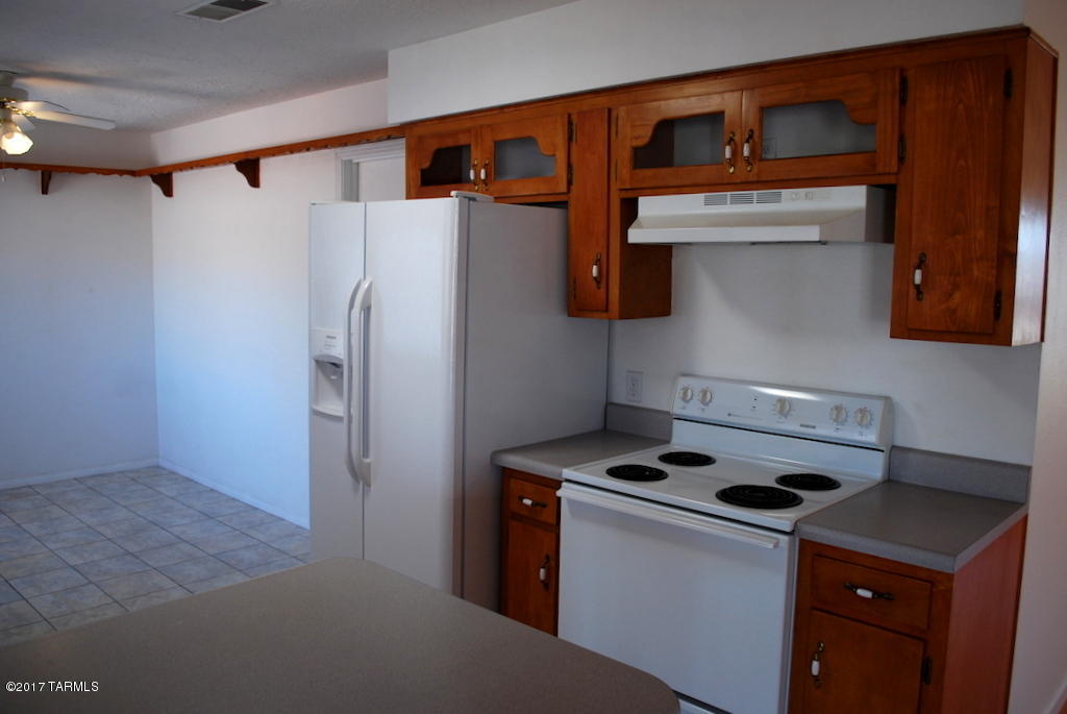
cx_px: 534
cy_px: 357
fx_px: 801
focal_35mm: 27
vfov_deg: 48.0
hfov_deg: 67.3
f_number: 3.5
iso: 200
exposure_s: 1/50
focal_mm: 18
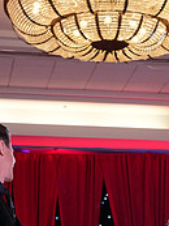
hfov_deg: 10.0
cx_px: 107
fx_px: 962
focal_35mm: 148
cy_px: 319
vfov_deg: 12.8
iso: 2500
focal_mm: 46
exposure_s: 1/250
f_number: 5
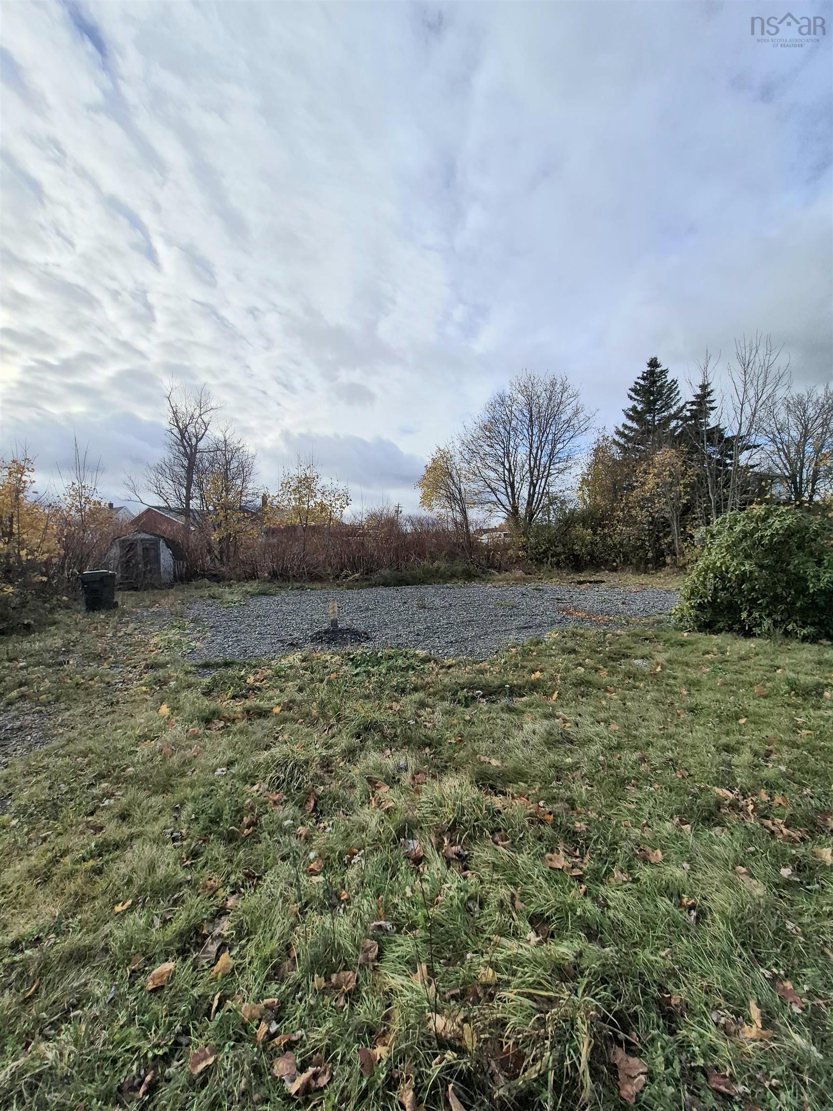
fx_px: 417
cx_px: 416
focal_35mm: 13
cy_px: 556
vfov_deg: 106.2
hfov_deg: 89.9
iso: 50
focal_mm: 1.74
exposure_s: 1/5000
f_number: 2.2
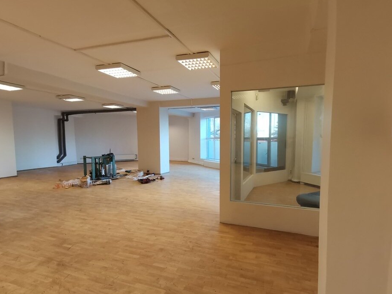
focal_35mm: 19
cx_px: 215
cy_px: 155
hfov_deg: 84.4
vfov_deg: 68.6
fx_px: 215
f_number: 2.4
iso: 125
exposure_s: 1/33.3
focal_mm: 1.78
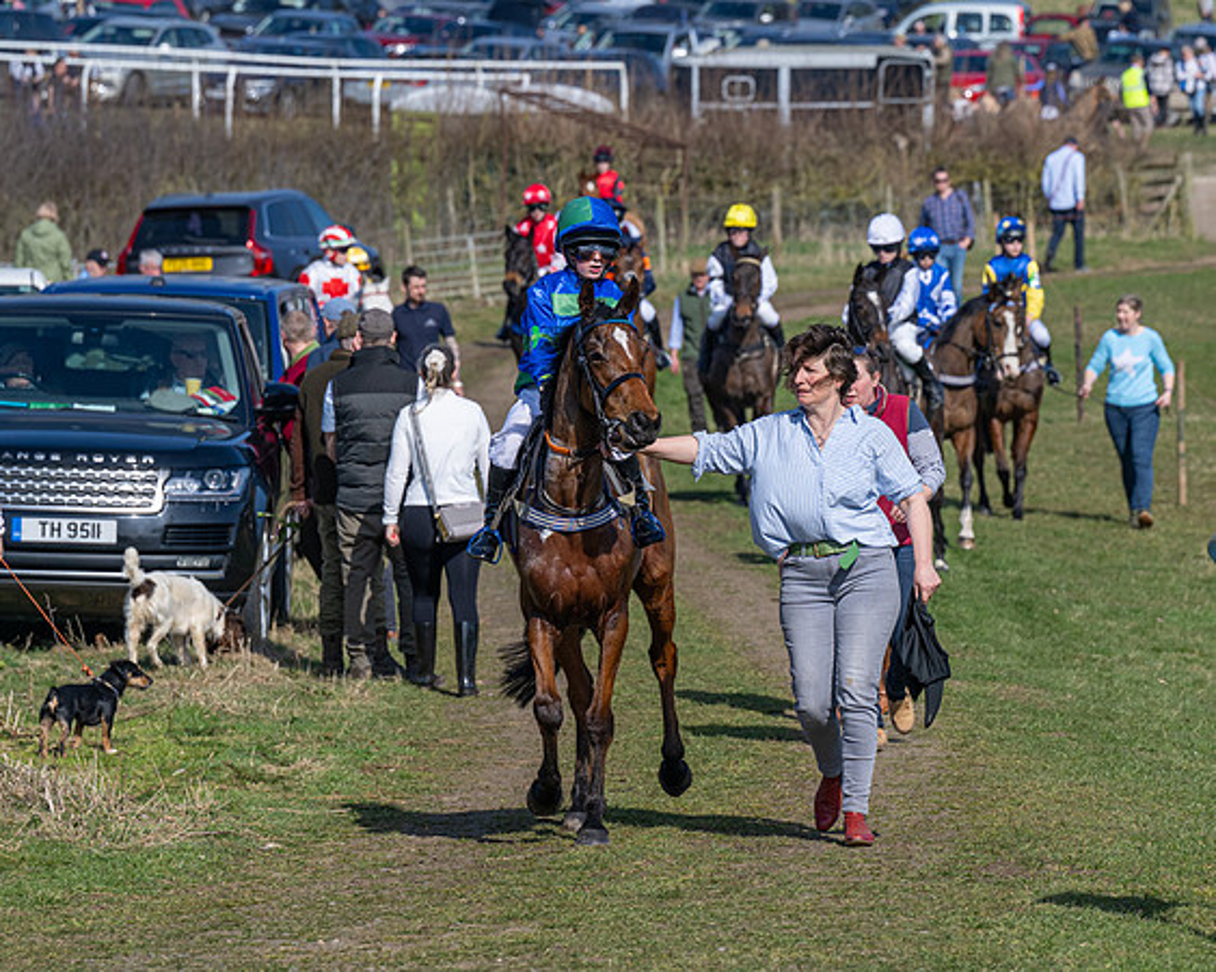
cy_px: 486
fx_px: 8516
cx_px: 730
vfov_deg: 6.5
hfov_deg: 8.2
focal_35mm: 237
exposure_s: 1/2000
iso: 200
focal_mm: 140
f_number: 5
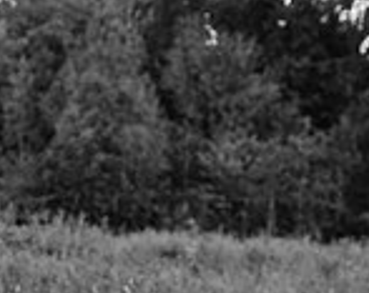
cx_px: 83
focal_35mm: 89
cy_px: 480
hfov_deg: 21.3
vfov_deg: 15.4
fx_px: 970
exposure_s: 1/400
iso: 250
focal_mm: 24
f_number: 2.5
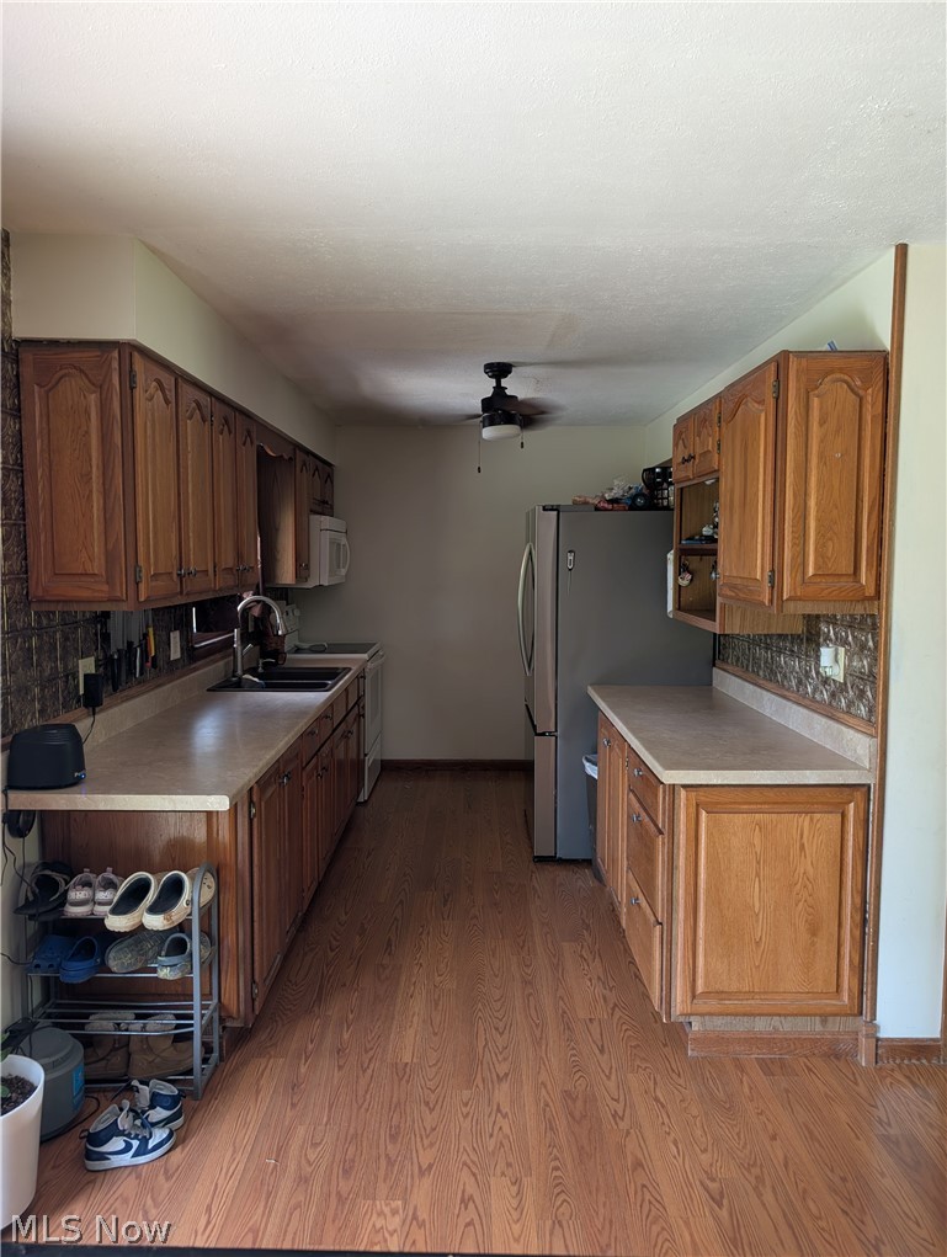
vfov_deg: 71.5
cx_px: 474
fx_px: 873
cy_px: 628
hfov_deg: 56.9
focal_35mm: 24
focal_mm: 6.9
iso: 42
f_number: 1.68
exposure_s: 1/25
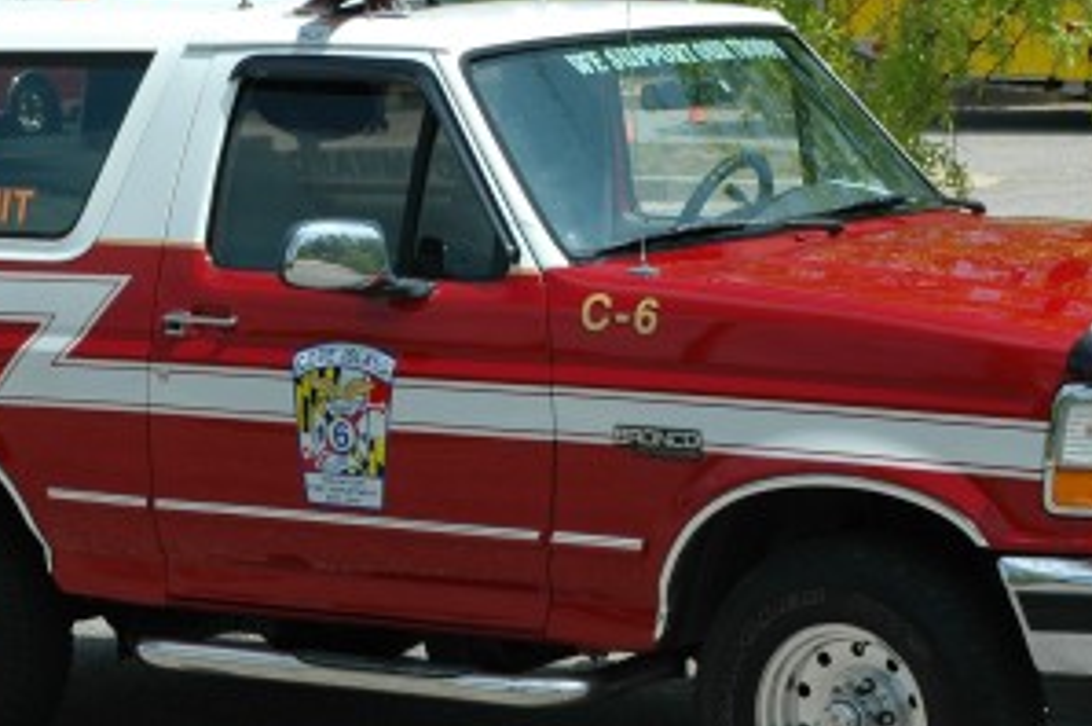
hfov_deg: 15.9
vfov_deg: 10.6
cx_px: 531
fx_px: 3909
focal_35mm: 129
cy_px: 396
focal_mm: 40
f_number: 9
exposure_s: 1/320
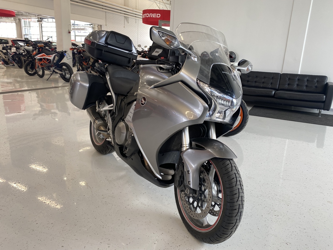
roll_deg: -2.9
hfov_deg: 67.3
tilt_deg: -13.5
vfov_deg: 53.1
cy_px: 125
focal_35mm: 26
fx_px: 250
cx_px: 166
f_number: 1.8
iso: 64
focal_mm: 4.25
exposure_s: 1/100
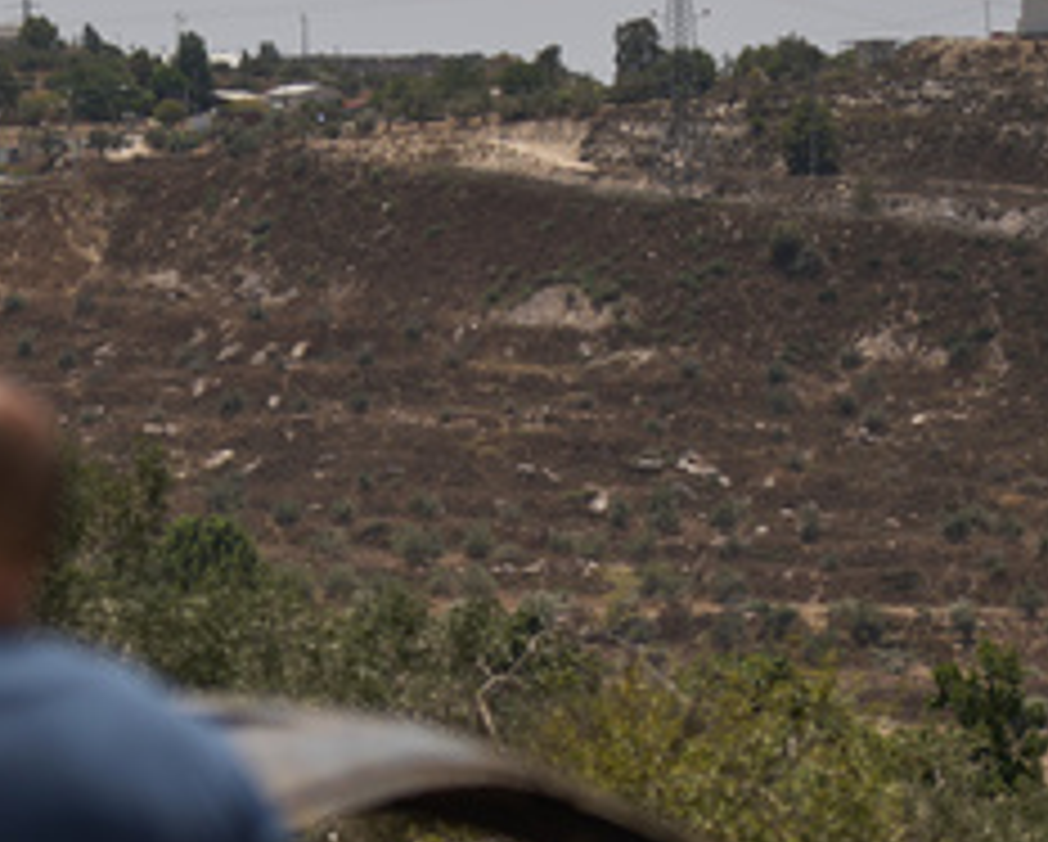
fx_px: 6397
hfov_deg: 9.4
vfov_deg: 7.5
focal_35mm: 206
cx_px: 414
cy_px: 1036
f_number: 1.4
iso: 100
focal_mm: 50
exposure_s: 1/12800
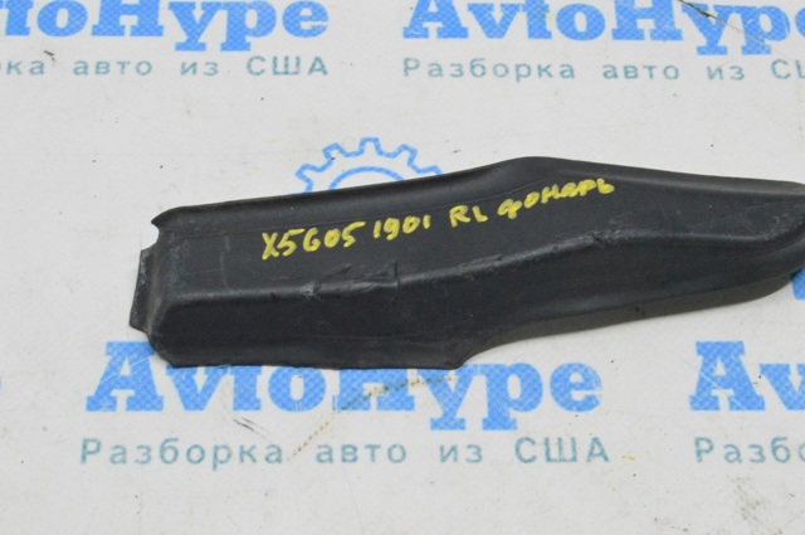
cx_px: 402
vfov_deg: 16.5
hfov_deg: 24.6
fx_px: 1842
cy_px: 268
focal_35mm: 82
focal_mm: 55
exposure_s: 1/20
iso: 6400
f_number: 20
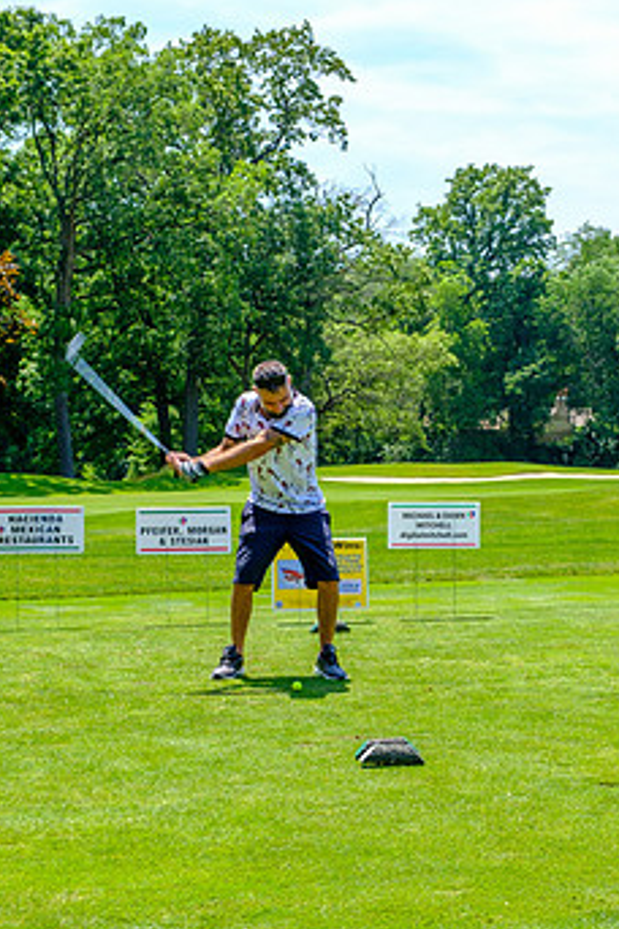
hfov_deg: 19.2
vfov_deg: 28.5
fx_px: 1831
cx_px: 388
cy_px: 448
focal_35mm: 71
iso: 200
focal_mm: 35.8
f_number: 5.6
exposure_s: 1/250
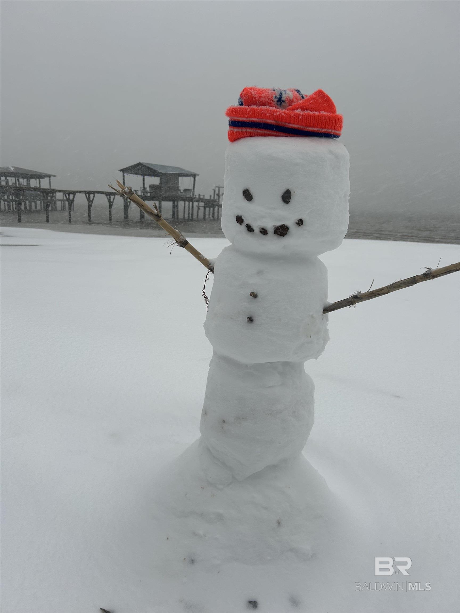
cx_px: 230
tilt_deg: -12.3
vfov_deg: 67.3
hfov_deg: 53.1
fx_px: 461
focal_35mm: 26
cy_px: 306
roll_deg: -1.8
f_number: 1.5
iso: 32
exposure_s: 1/129
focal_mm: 5.7
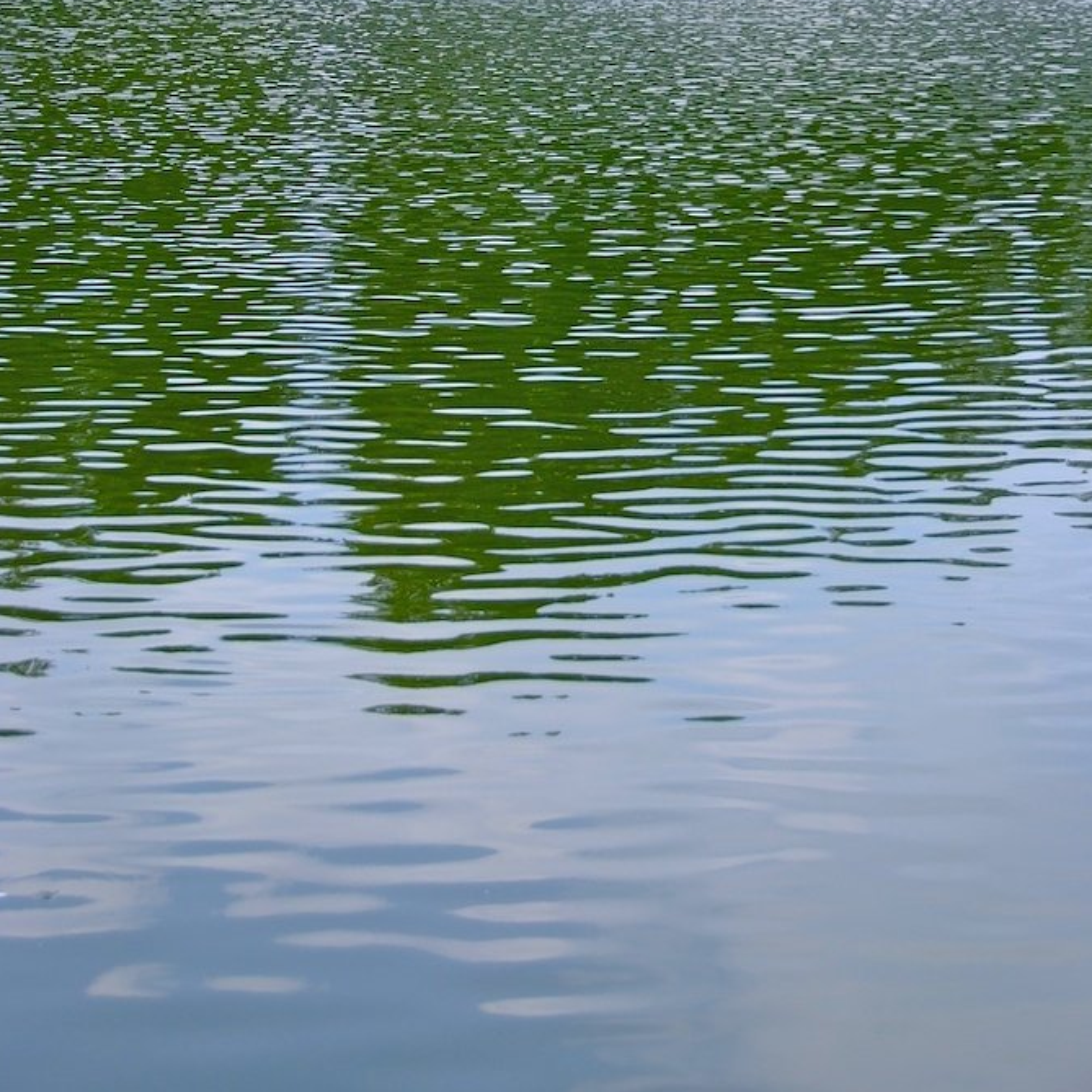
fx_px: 3069
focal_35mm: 86
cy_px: 261
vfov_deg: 20.0
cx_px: 543
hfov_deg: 20.2
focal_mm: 44
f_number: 4.5
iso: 640
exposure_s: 1/1600
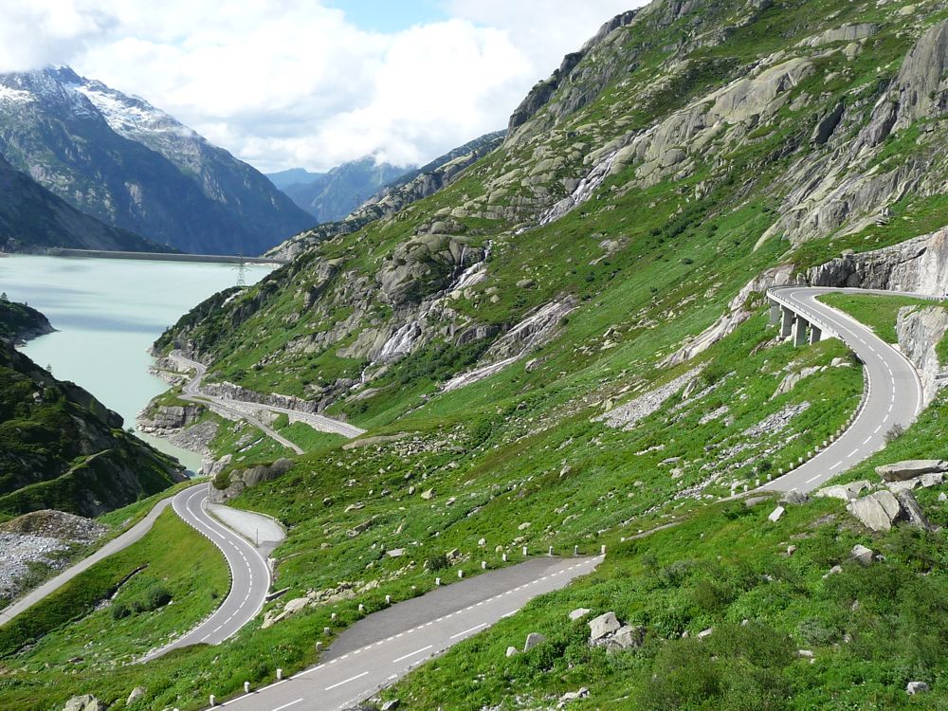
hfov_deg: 43.9
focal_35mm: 43
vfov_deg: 33.6
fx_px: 1178
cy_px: 356
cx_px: 474
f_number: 3.5
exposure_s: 1/800
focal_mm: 5.3
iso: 100
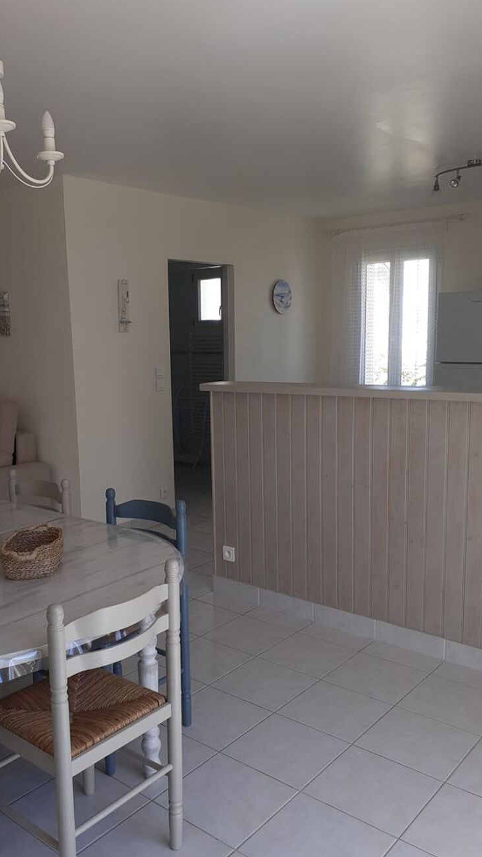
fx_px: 682
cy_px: 434
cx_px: 193
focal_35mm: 30
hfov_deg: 38.8
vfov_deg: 64.3
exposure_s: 1/135
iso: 40
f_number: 1.9
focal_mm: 3.6
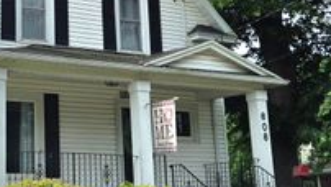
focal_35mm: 62
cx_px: 18
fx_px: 545
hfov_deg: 31.8
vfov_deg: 19.4
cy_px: 66
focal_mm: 5.4
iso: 25
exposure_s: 1/1667
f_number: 1.8
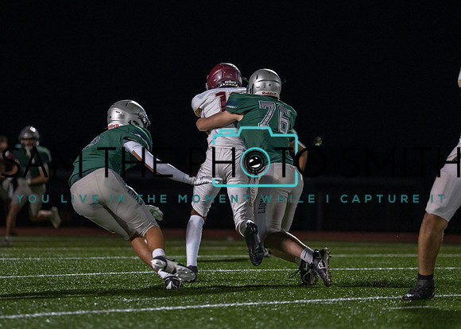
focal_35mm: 294
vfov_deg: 4.9
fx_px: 3854
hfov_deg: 6.8
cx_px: 250
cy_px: 154
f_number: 2.8
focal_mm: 191
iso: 3200
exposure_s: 1/1000
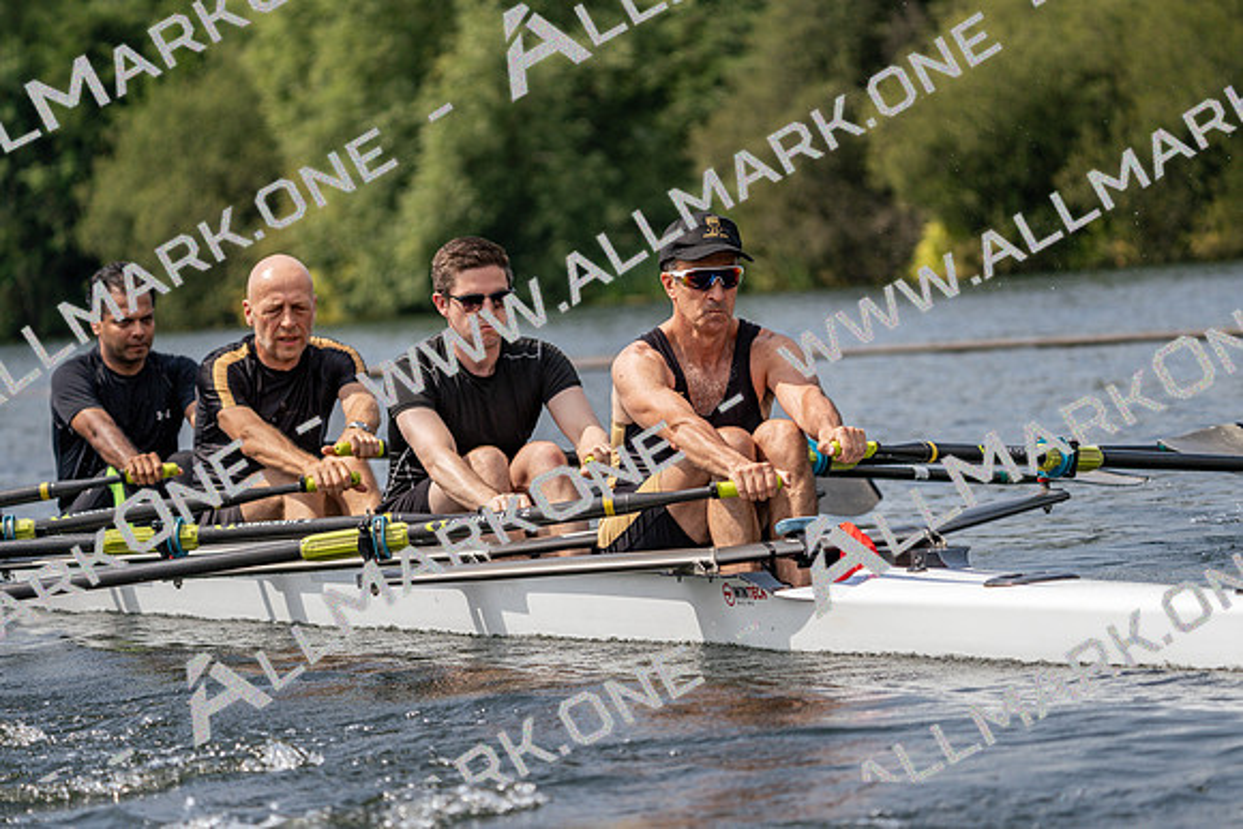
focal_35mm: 200
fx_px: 6907
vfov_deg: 6.9
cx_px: 622
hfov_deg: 10.3
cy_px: 414
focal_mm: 200
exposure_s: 1/1600
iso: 200
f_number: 5.6
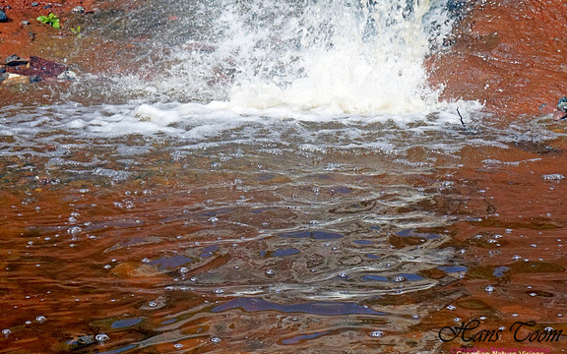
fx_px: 1190
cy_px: 182
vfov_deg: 16.9
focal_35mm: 77
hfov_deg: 26.8
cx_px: 284
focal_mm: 50
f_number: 13
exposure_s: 1/640
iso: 1000
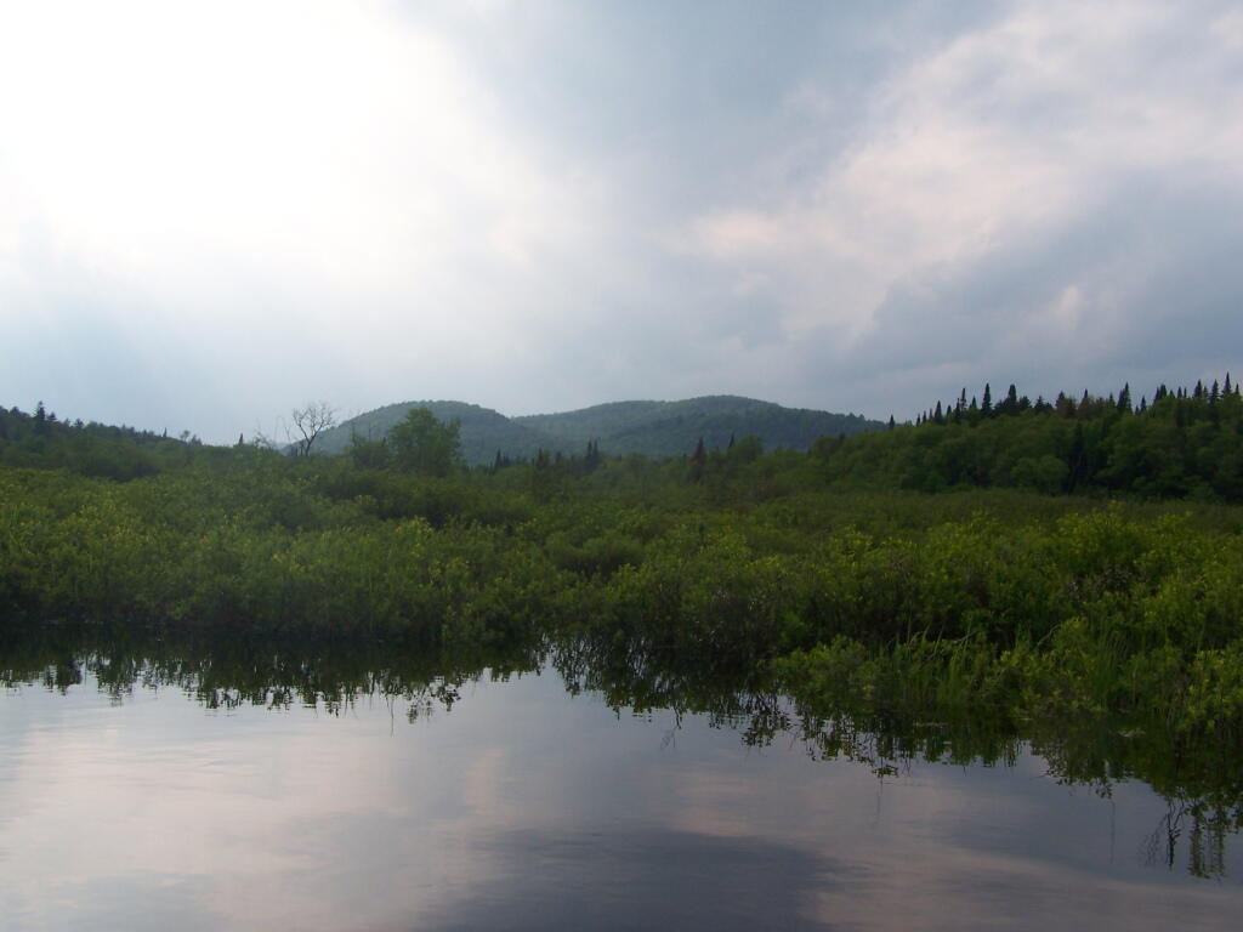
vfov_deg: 37.7
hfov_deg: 49.0
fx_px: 1365
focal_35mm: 38
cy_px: 466
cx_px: 622
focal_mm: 6.3
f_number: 5.6
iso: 80
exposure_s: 1/640
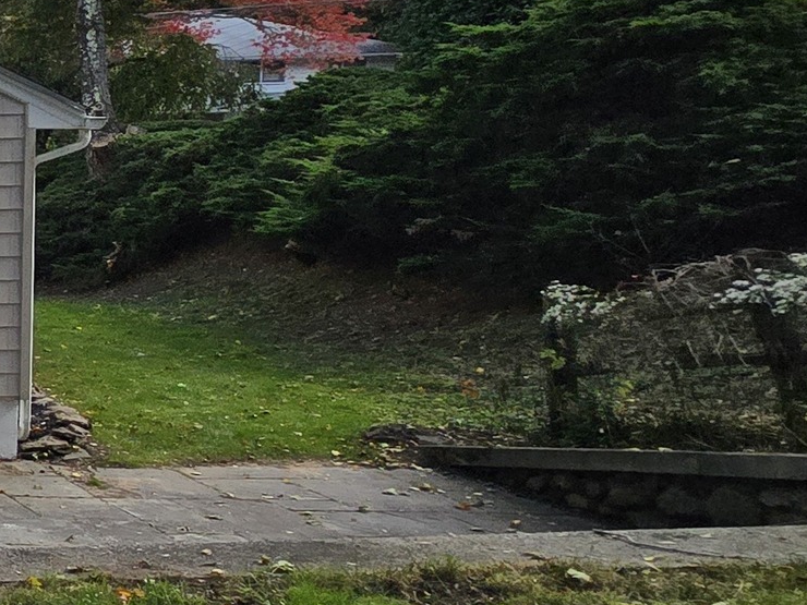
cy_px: 267
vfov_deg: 27.0
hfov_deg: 19.2
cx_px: -821
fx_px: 1259
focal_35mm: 54
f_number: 2.2
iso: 50
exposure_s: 1/1384
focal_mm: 2.2
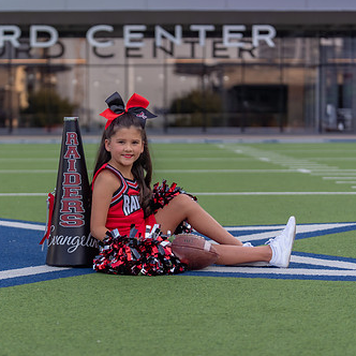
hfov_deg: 16.1
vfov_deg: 16.1
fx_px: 1257
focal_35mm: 108
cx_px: 119
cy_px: 201
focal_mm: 70
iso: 125
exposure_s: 1/320
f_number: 2.8
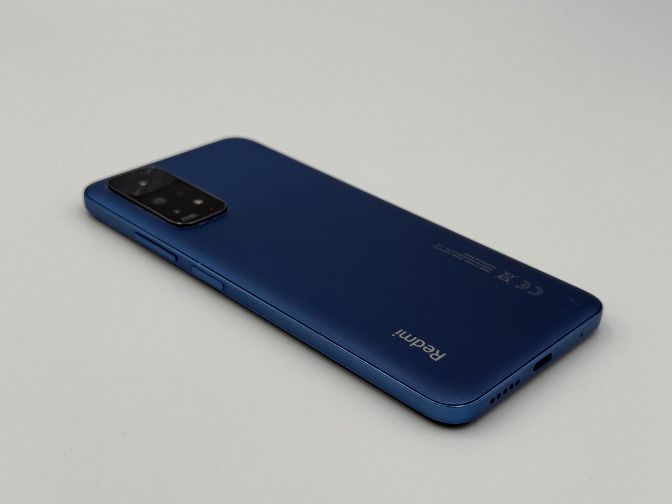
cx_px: 336
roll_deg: -3.2
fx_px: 932
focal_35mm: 48
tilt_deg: -30.5
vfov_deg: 30.3
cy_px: 252
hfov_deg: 39.7
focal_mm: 6.76
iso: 64
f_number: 1.78
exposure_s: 1/1100
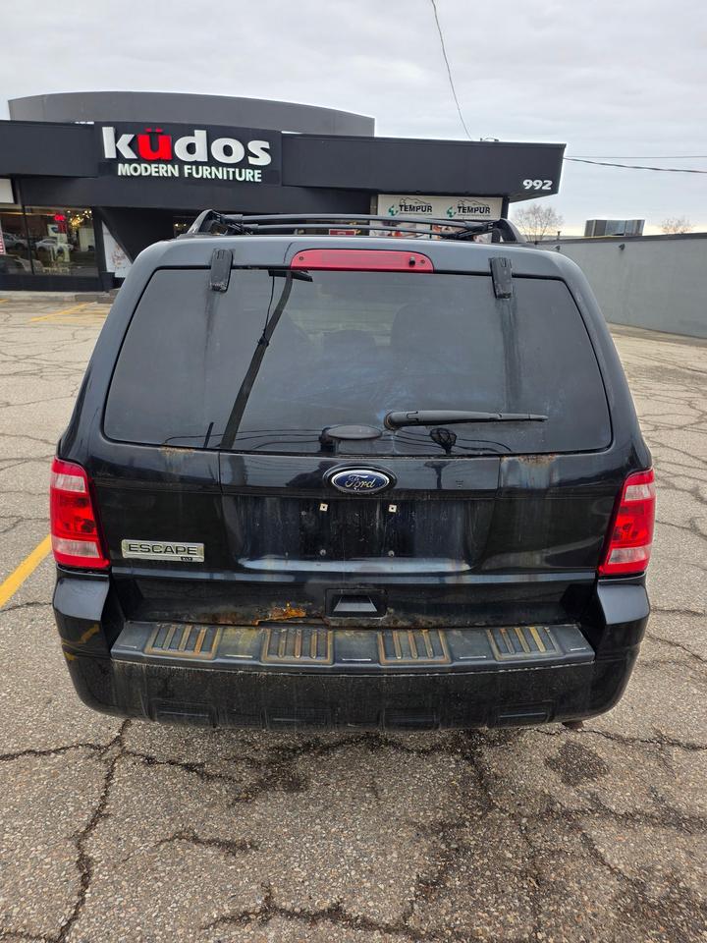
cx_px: 354
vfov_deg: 73.9
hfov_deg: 58.9
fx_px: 626
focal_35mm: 23
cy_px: 472
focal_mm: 6.25
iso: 25
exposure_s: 1/359
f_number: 1.7
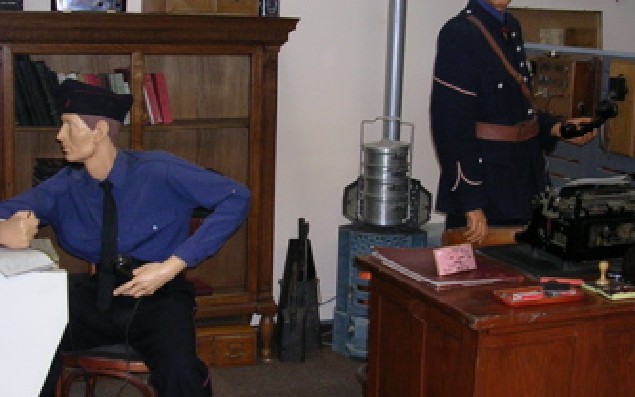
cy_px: 212
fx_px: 1004
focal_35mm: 58
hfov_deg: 35.1
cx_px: 328
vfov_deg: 22.4
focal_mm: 5.8
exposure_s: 1/60.1
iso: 109
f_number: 2.8
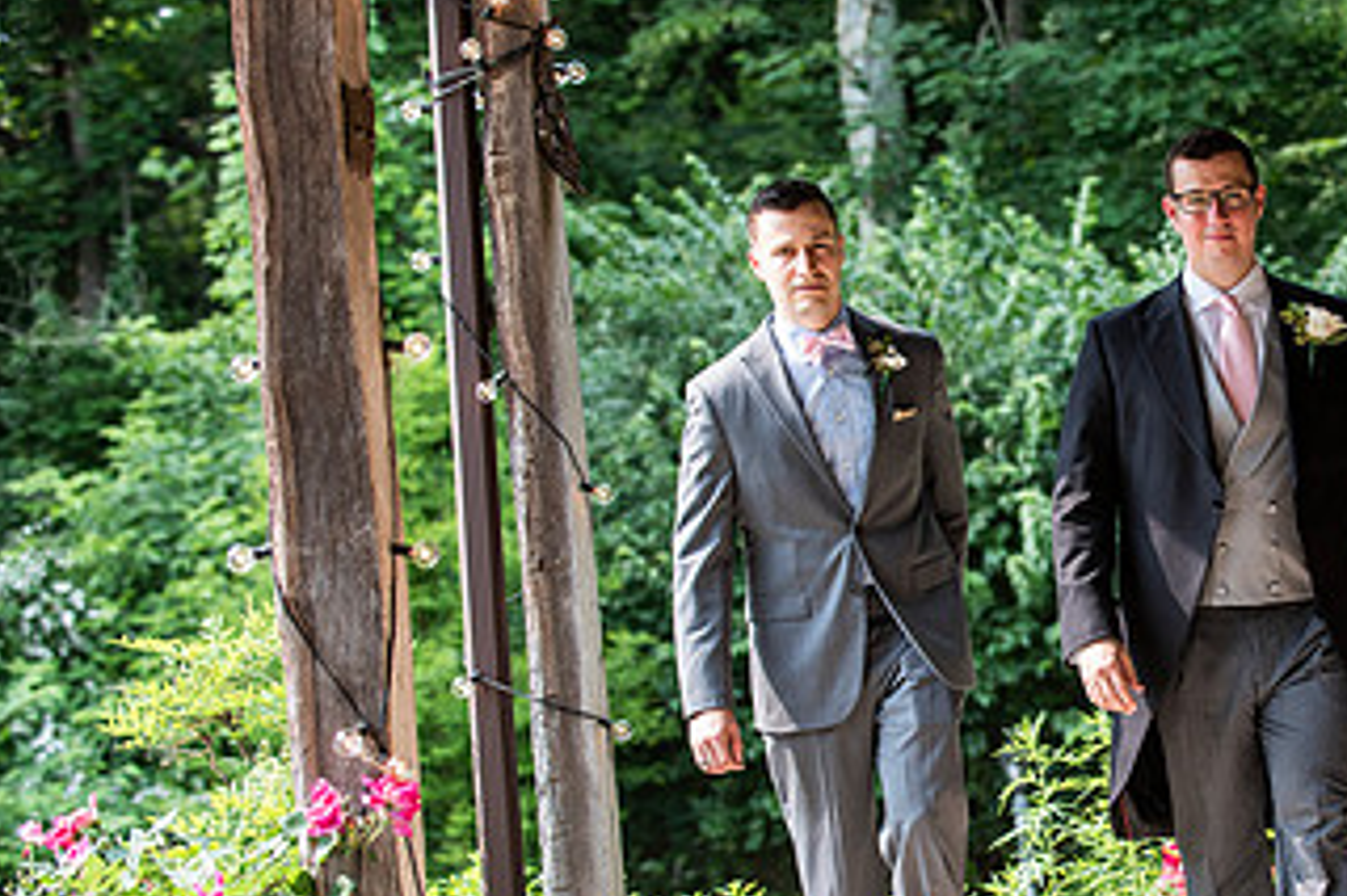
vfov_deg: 9.5
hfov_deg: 14.0
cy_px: 494
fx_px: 5422
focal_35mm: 145
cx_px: 1179
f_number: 3.5
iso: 400
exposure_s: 1/500
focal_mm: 80
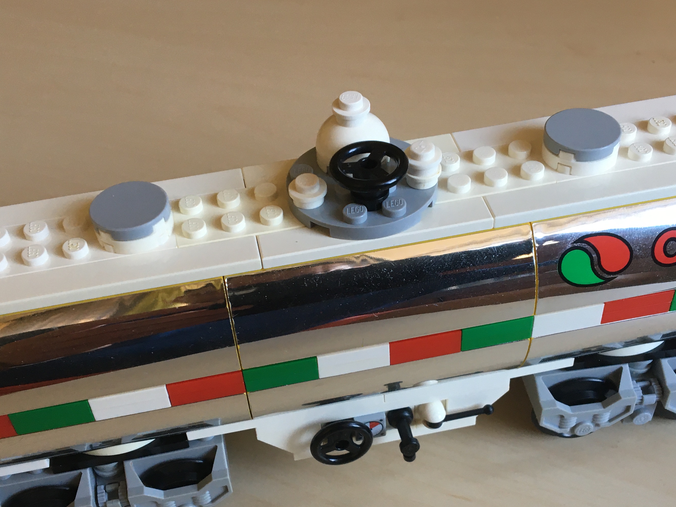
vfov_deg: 32.5
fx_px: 859
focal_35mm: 44
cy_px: 352
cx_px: 340
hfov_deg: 42.9
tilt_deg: -46.2
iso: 64
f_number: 2.2
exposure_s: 1/33
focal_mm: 4.15
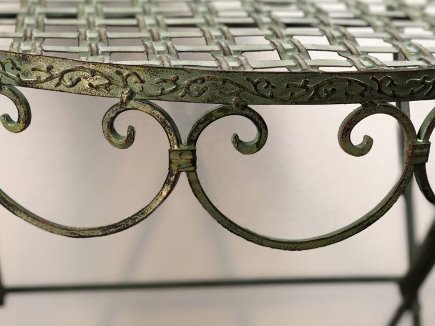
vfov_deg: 20.4
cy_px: 193
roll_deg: -2.6
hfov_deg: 27.0
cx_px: 206
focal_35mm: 72
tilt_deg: -23.4
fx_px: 905
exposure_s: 1/50
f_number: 2.4
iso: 64
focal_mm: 6
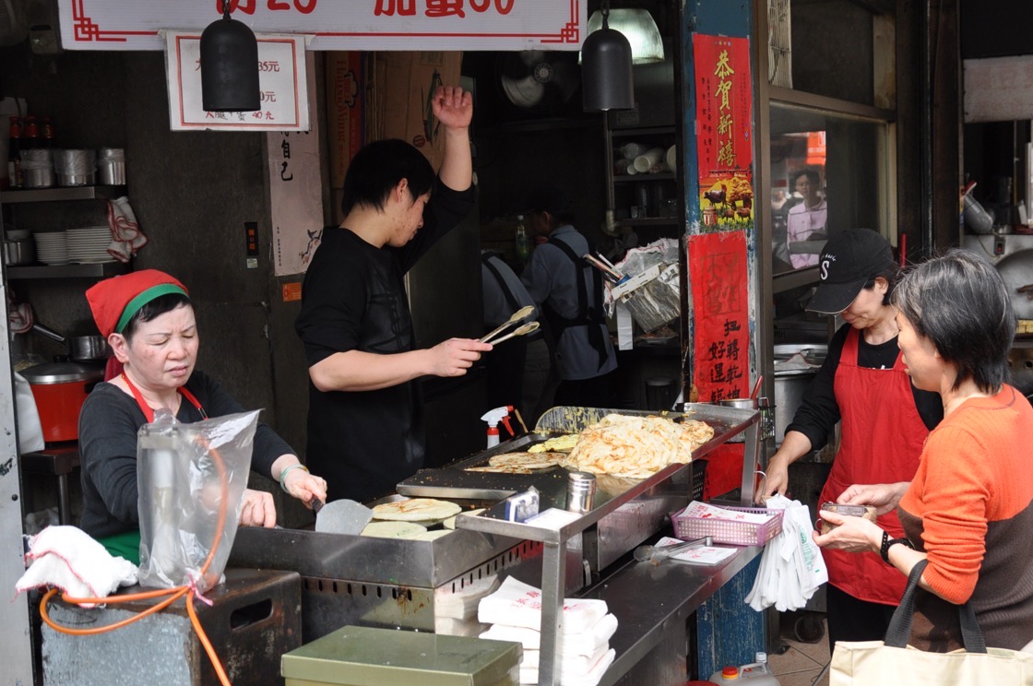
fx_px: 1290
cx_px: 527
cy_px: 326
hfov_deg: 43.6
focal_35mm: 45
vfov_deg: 29.8
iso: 400
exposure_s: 1/500
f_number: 4
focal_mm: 24
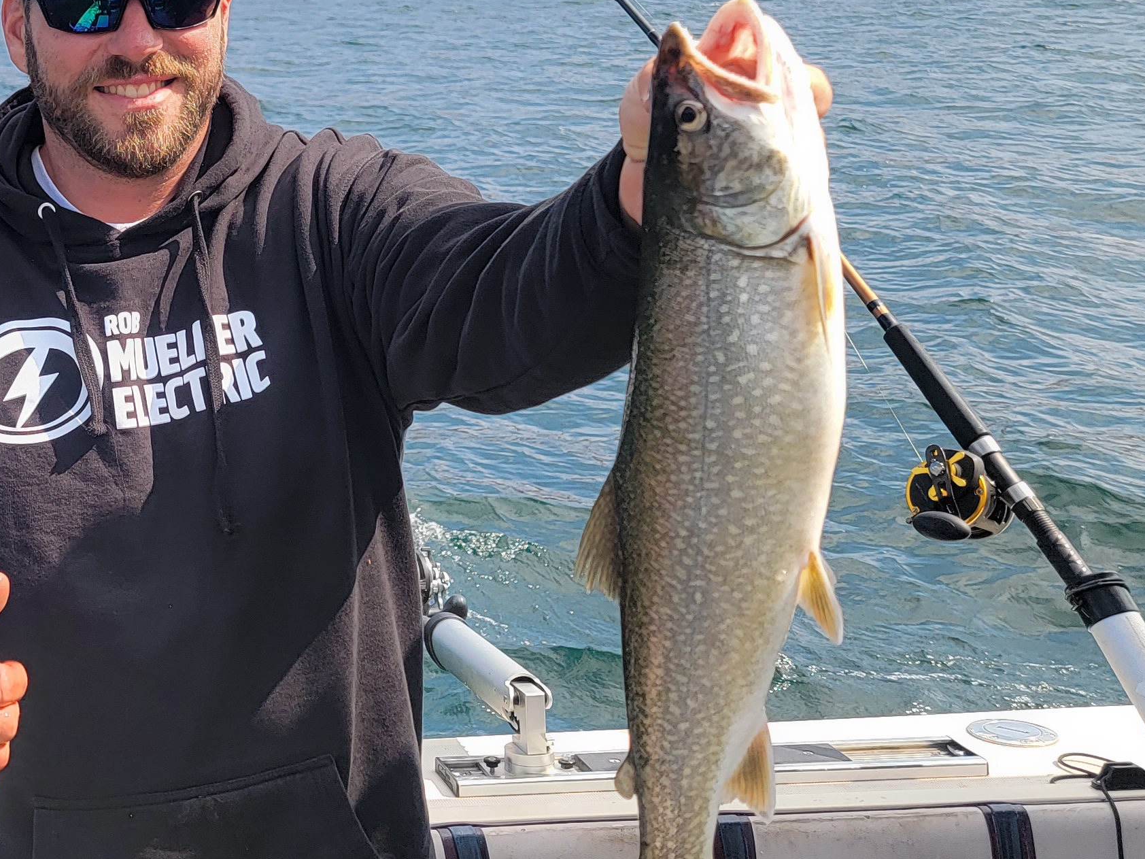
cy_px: 253
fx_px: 1885
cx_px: -71
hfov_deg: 30.7
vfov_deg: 25.5
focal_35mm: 57
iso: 16
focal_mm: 6.7
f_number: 1.8
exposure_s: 1/483
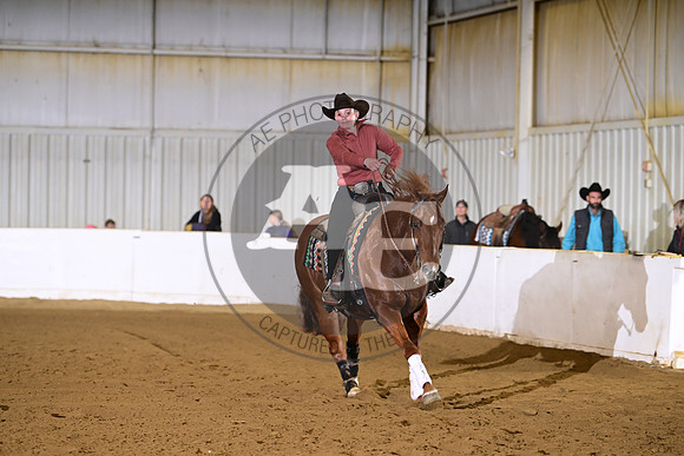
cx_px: 342
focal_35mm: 150
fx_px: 2851
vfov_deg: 9.2
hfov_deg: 13.7
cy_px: 228
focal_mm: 150
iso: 2000
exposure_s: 1/200
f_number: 4
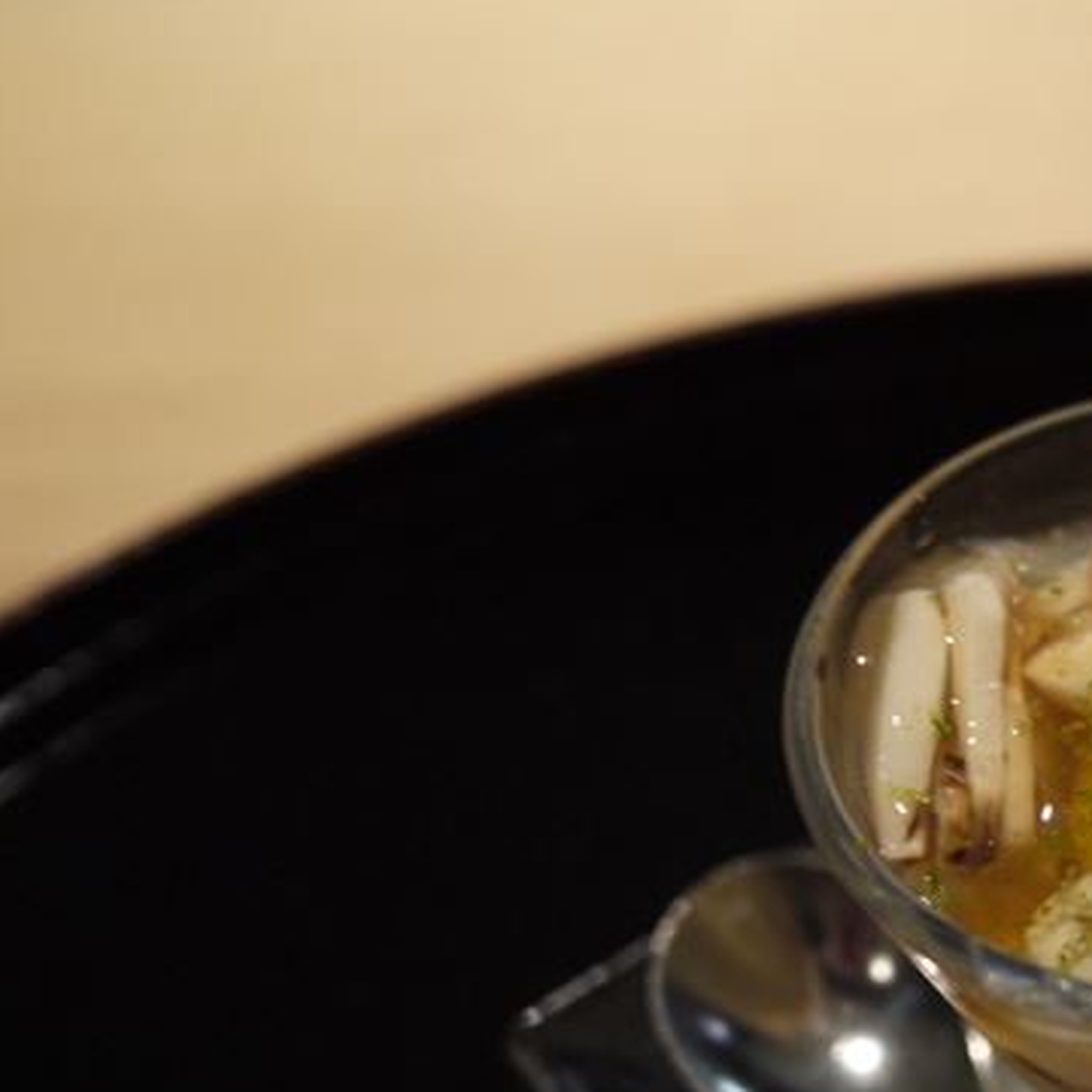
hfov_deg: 28.8
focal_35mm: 55
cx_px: 1134
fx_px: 1963
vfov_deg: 30.7
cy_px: 777
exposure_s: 1/25
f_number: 2.5
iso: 400
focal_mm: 14
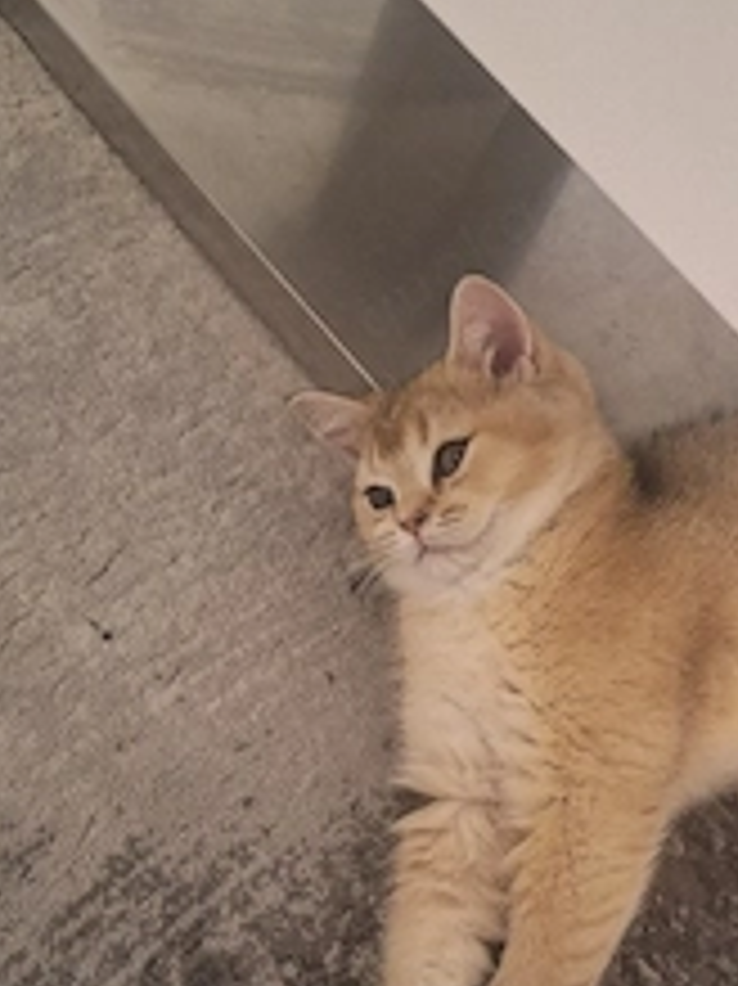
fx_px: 1195
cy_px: 639
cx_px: 585
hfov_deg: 33.4
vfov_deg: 44.3
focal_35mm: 42
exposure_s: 1/25
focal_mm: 5.54
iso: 250
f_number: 1.8
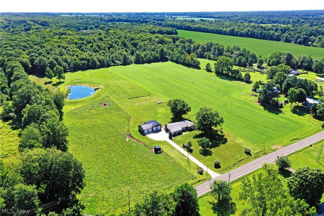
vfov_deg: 46.4
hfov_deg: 65.5
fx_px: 252
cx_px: 162
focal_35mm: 28
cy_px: 108
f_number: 5.6
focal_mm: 10.26
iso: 100
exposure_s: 1/500
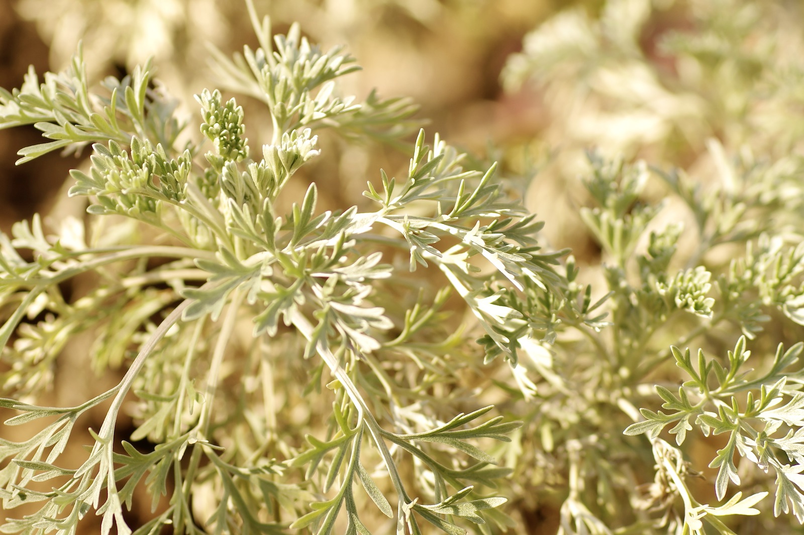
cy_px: 268
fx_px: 2343
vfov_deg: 13.0
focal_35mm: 105
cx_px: 402
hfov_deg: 19.5
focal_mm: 70
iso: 100
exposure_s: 1/400
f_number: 4
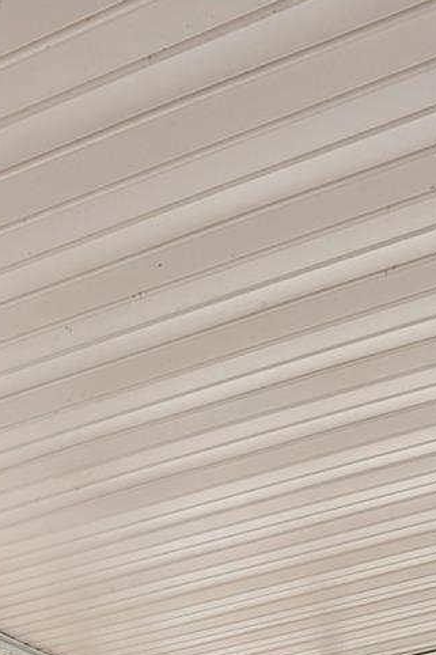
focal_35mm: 70
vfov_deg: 24.2
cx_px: 8
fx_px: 1267
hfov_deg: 19.0
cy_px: 915
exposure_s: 1/13
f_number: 13
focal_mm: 16.4
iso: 100
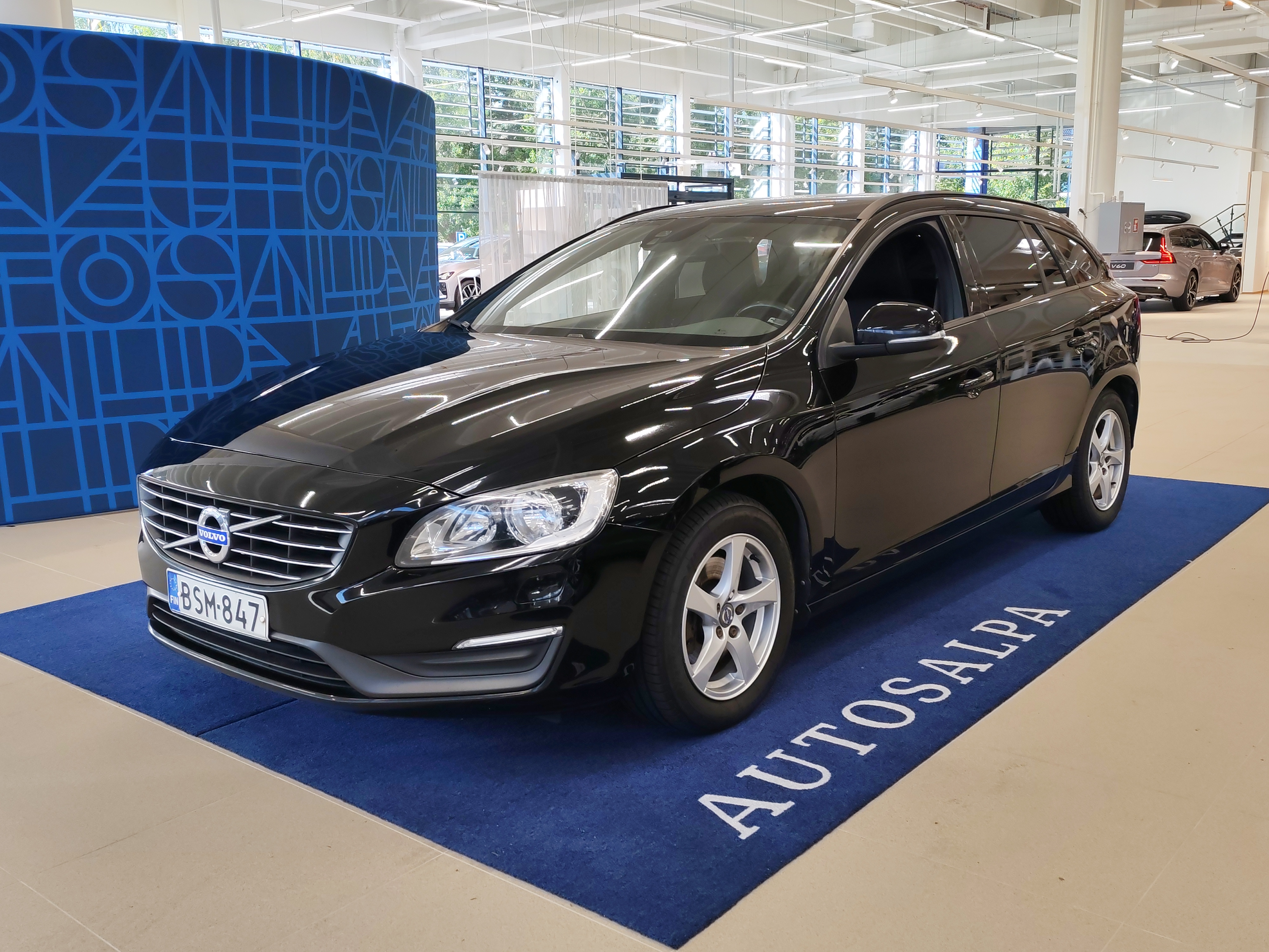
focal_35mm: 33
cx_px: 634
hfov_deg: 55.4
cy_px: 476
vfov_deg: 42.9
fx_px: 1210
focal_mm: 6.12
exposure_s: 1/100
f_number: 1.9
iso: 100
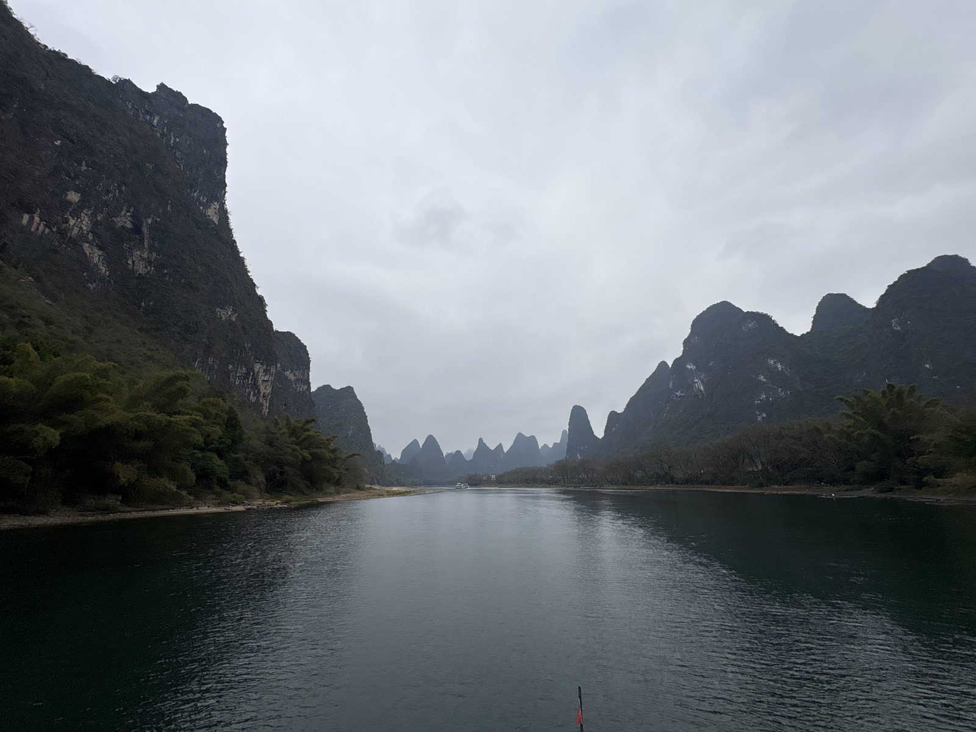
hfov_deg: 102.1
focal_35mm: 14
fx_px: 395
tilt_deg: +17.0
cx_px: 488
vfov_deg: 85.7
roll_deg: +1.0
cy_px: 366
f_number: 2.2
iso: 50
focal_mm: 2.22
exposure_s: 1/1600
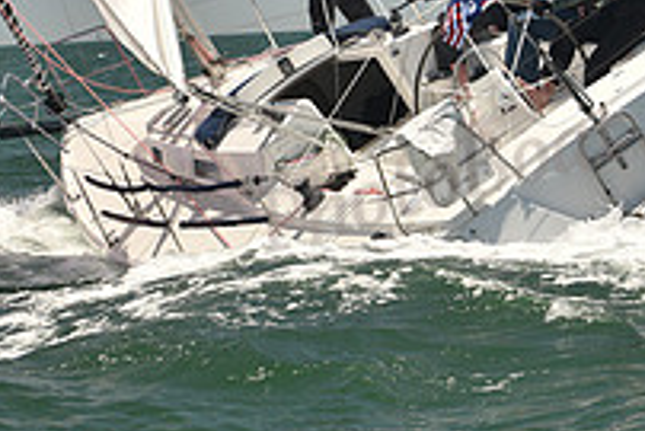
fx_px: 4124
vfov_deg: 6.0
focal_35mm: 230
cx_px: 96
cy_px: 49
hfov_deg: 8.9
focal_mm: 80
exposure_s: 1/800
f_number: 5
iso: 250
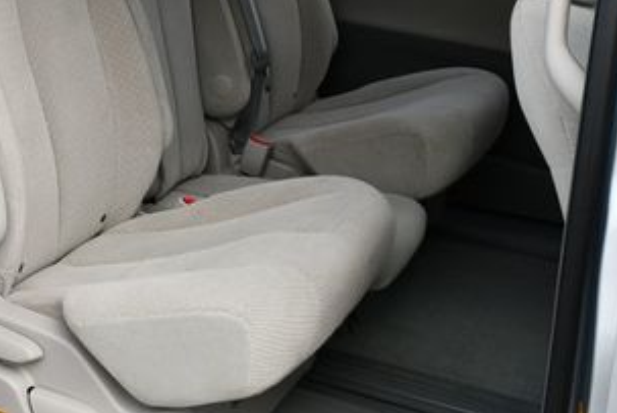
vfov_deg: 17.9
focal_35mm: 76
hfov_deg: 26.3
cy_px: 102
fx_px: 1304
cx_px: 153
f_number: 5.6
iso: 200
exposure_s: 1/250
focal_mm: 18
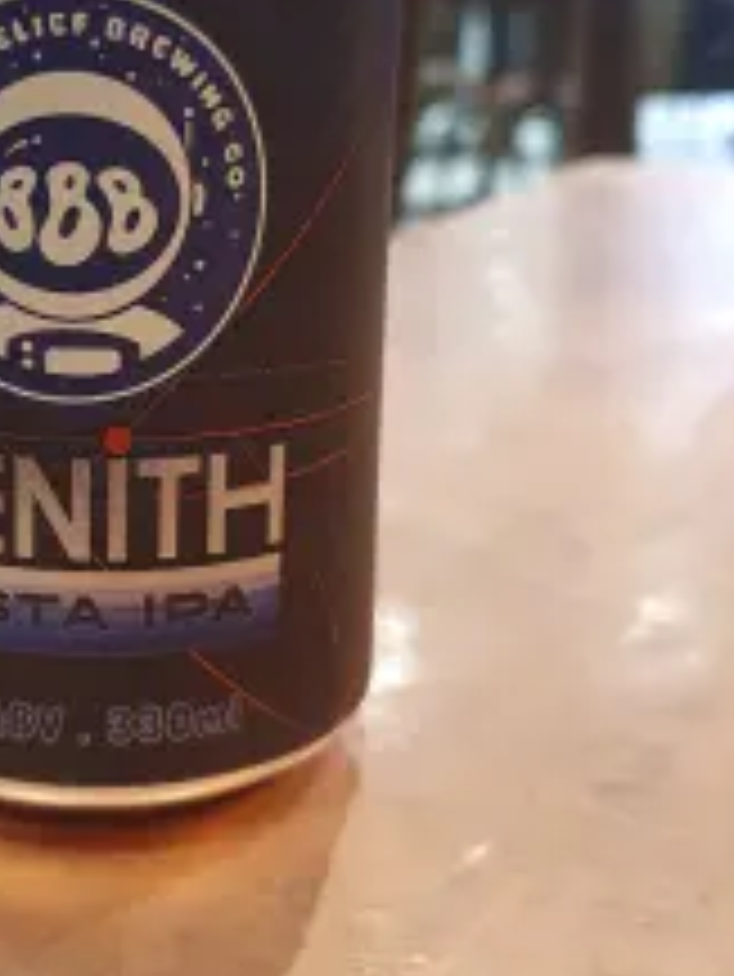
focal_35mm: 48
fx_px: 1356
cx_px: 122
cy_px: 373
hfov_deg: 29.4
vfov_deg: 39.4
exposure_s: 1/50
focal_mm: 4.32
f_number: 1.5
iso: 320
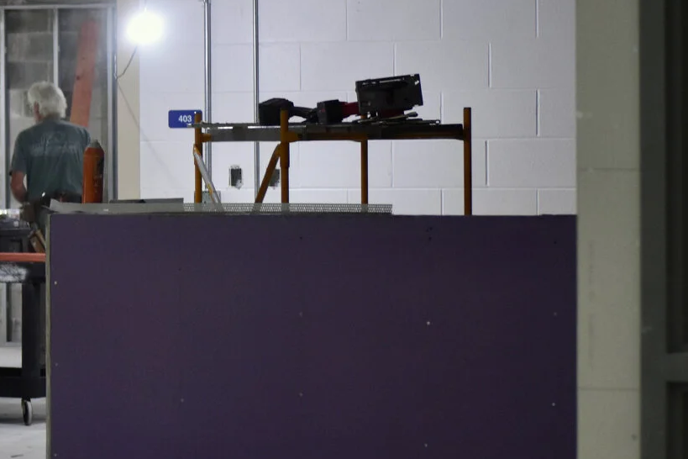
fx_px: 3076
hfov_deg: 12.7
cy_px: 239
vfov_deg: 8.5
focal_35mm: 161
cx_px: 93
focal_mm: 55
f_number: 4
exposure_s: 1/60
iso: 1400
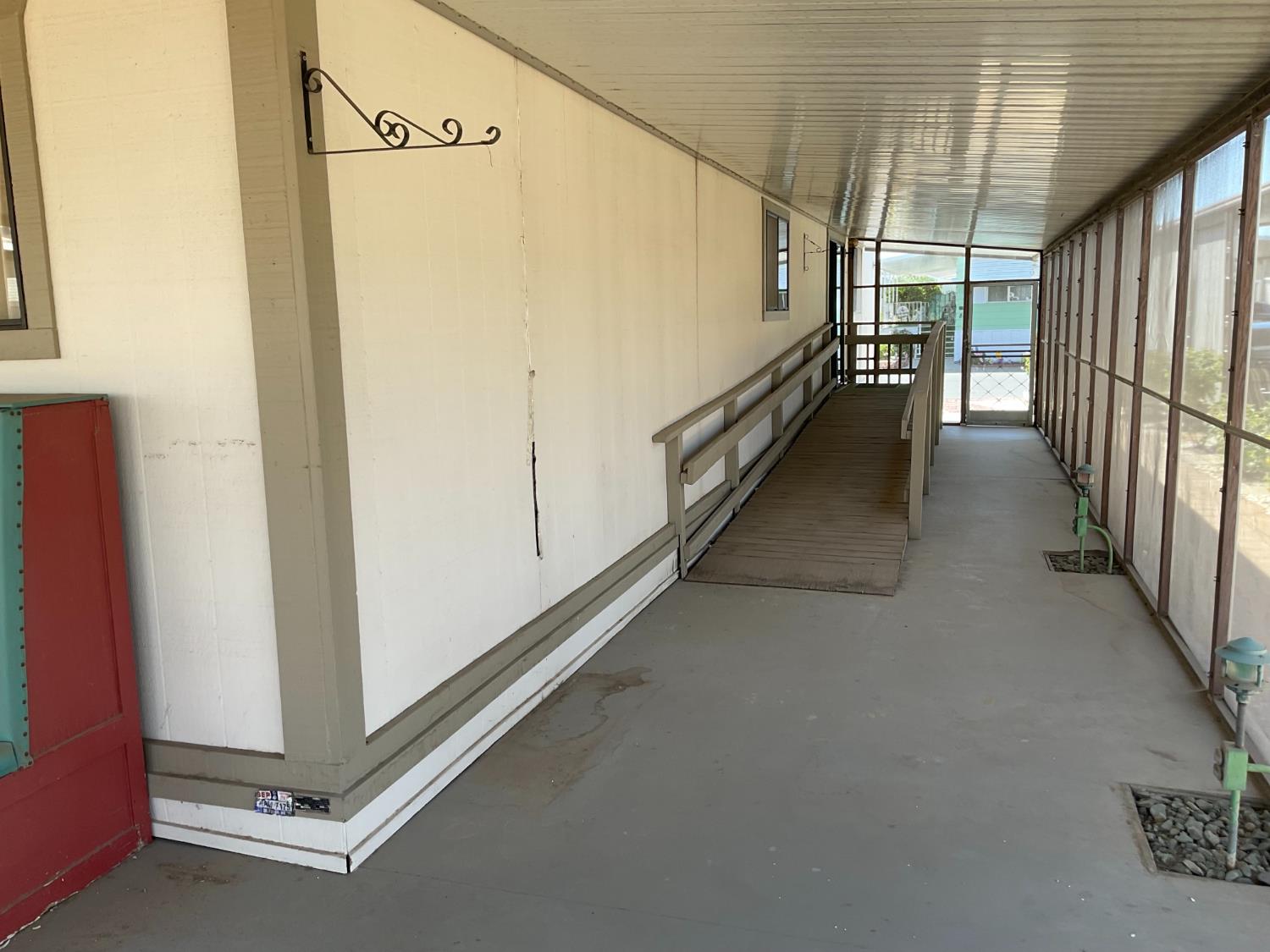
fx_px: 1064
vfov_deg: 48.2
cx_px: 635
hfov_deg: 61.7
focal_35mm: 29
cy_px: 476
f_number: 1.8
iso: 16
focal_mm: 3
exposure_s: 1/124
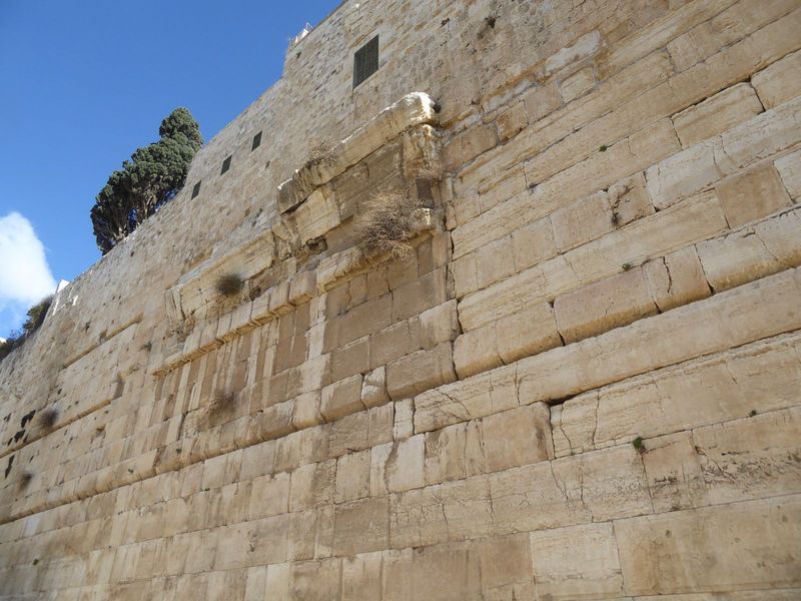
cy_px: 300
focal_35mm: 25
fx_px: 578
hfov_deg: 69.4
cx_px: 400
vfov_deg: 54.9
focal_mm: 4.3
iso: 80
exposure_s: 1/500
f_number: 3.3
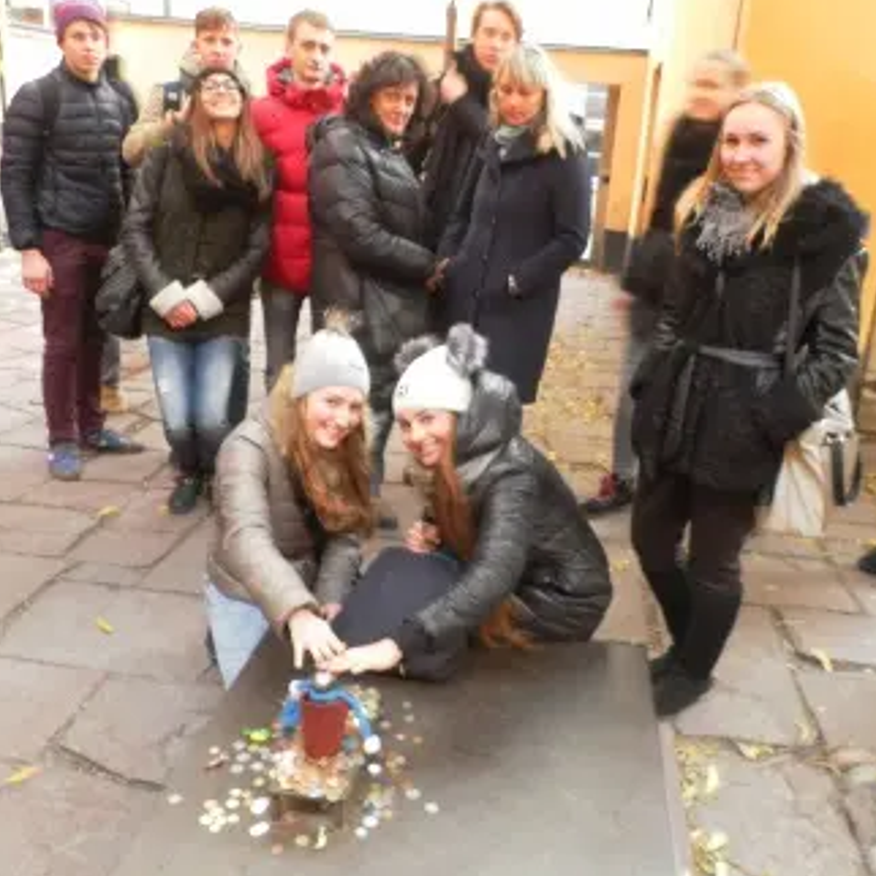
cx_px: 479
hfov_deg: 51.0
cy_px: 430
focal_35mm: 32
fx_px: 916
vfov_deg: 51.1
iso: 200
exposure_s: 1/10
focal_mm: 4.6
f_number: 2.8
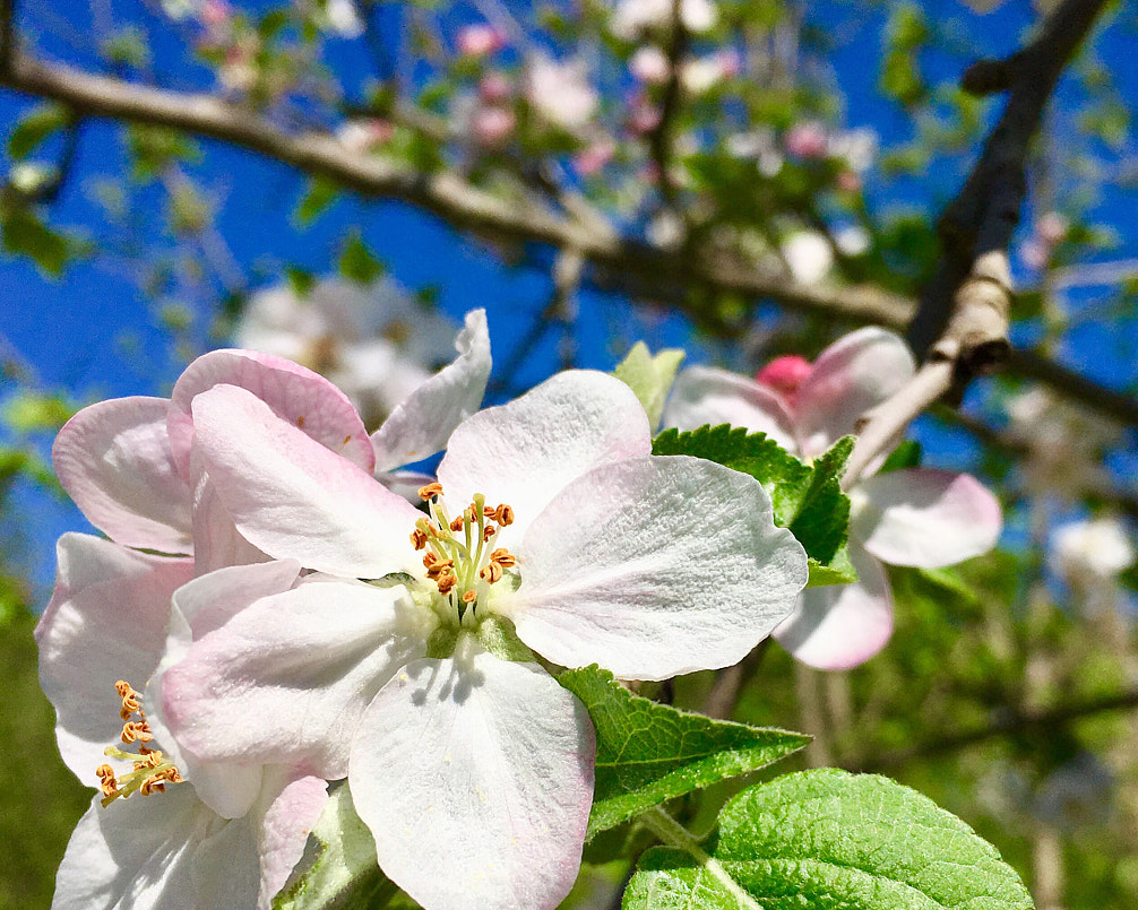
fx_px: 1516
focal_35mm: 45
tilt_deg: +13.1
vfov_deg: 33.2
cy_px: 587
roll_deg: -2.1
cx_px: 697
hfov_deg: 40.9
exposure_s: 1/5917
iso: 25
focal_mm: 4.15
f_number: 2.2
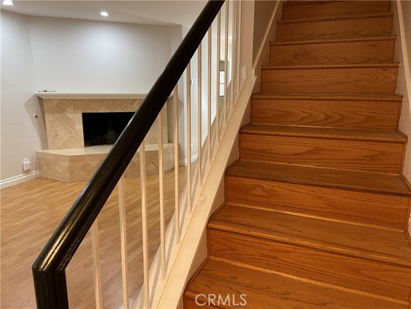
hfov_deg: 67.3
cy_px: 154
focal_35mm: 26
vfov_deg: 53.1
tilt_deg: -11.9
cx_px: 206
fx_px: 309
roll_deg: -0.6
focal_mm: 4.25
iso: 250
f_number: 1.8
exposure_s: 1/60
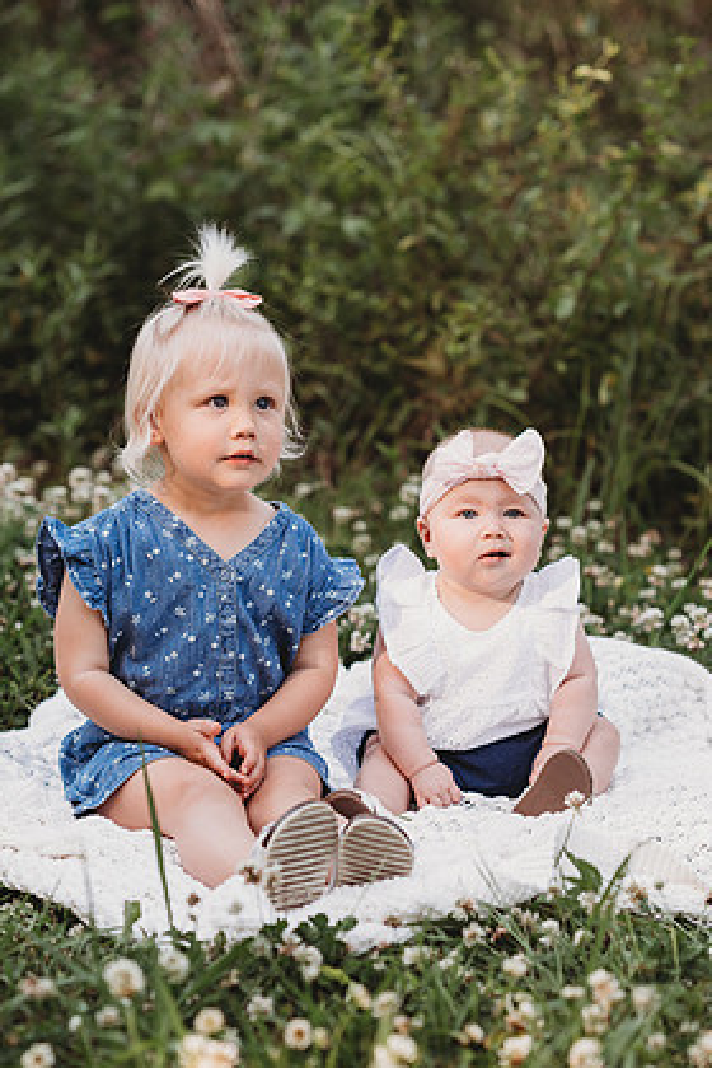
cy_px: 524
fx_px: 2699
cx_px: 341
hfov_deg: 15.0
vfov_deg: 22.4
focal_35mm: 91
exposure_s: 1/200
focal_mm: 85
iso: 100
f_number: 2.8
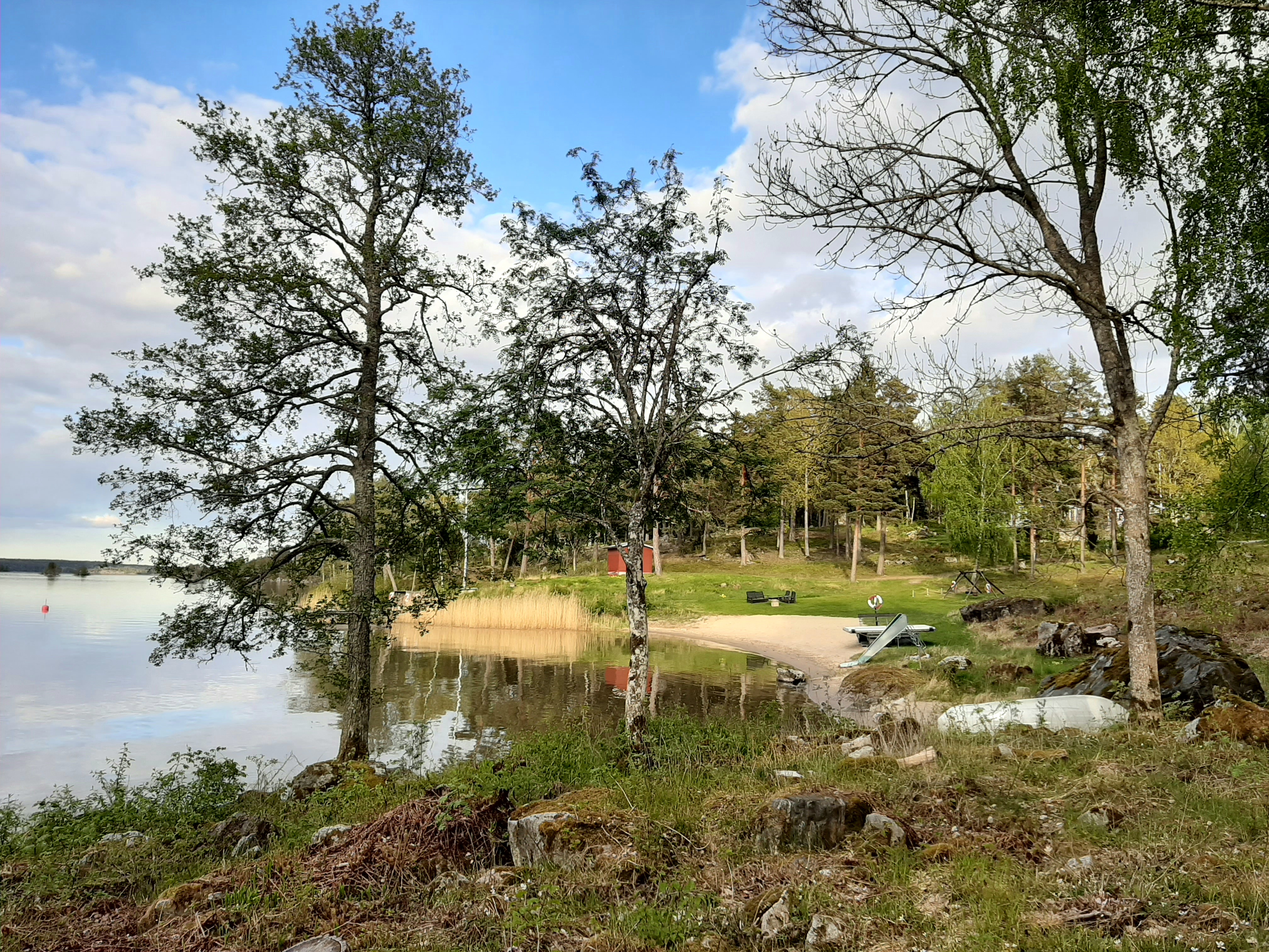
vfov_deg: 53.1
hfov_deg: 67.3
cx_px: 634
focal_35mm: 26
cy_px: 476
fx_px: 953
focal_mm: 3.93
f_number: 1.7
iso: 40
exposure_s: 1/1111
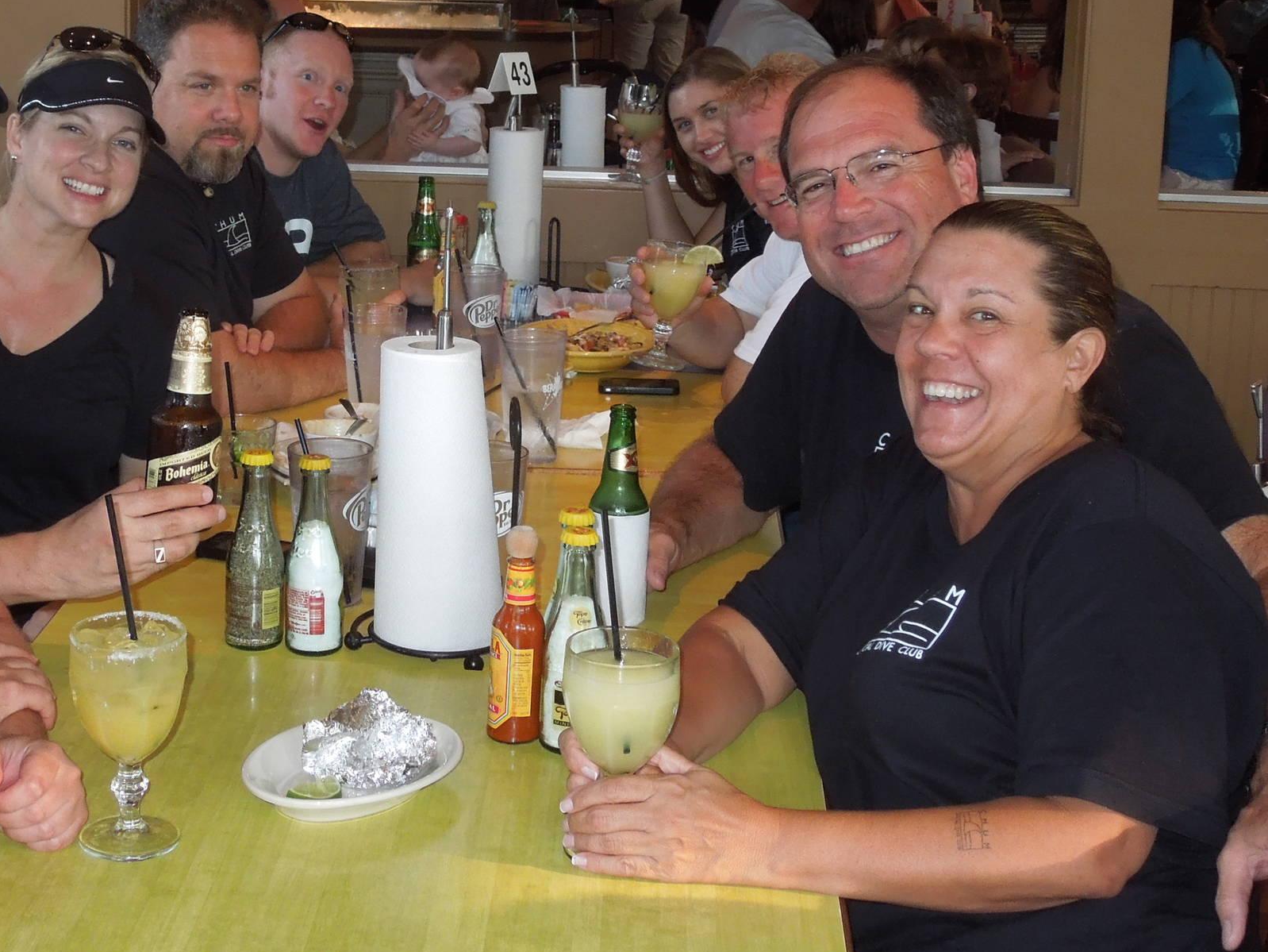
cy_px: 272
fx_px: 2235
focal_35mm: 61
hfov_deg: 31.5
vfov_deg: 23.8
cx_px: 482
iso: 360
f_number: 3.8
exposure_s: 1/30
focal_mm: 7
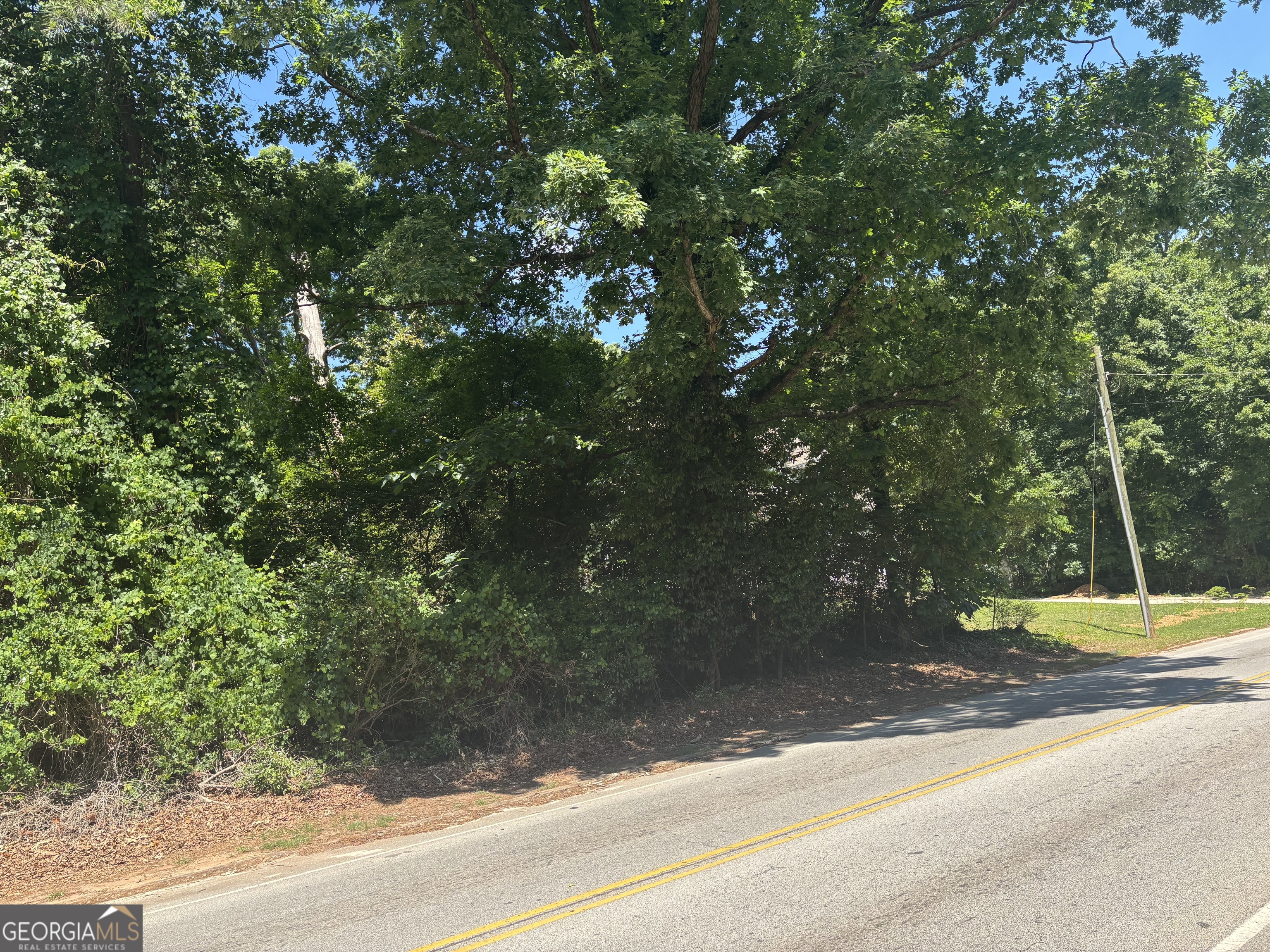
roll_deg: +7.7
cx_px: 635
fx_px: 954
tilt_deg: +8.5
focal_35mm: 26
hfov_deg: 67.3
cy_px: 476
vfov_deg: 53.1
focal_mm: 5.96
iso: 50
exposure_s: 1/675
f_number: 1.6
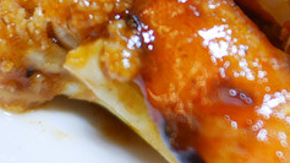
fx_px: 1061
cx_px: 508
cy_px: -118
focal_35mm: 138
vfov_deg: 8.5
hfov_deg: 14.0
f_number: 1.7
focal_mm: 15
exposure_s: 1/60
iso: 250
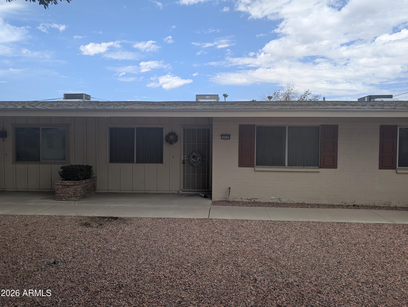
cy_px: 154
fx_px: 283
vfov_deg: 56.9
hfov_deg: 71.5
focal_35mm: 24
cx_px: 204
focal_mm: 6.9
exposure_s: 1/722
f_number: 1.68
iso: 20
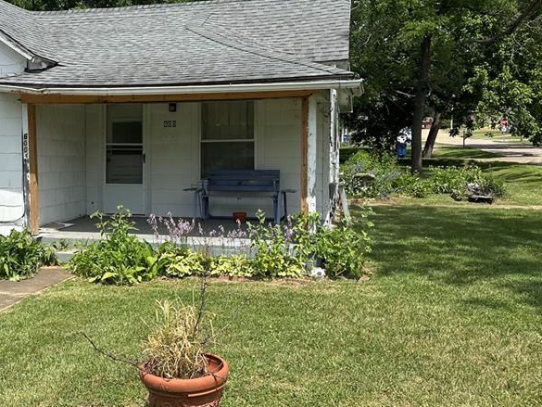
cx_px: 154
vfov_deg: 34.3
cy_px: 179
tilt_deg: -3.0
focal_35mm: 42
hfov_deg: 43.7
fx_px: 658
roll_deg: -0.1
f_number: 1.78
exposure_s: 1/3472
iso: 80
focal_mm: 6.86
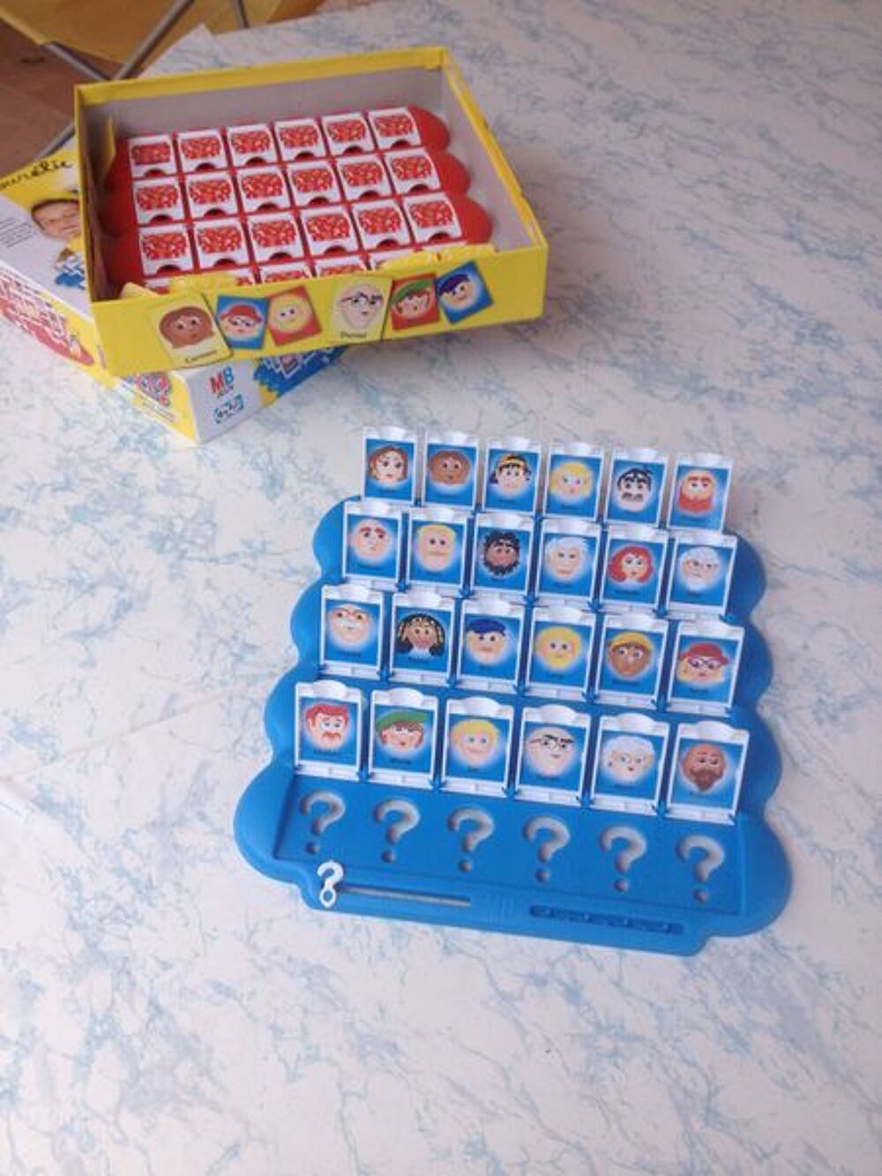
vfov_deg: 52.6
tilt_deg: -49.1
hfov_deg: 40.7
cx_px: 441
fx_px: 1189
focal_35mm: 35
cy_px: 588
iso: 50
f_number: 2.4
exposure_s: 1/488
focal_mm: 4.28
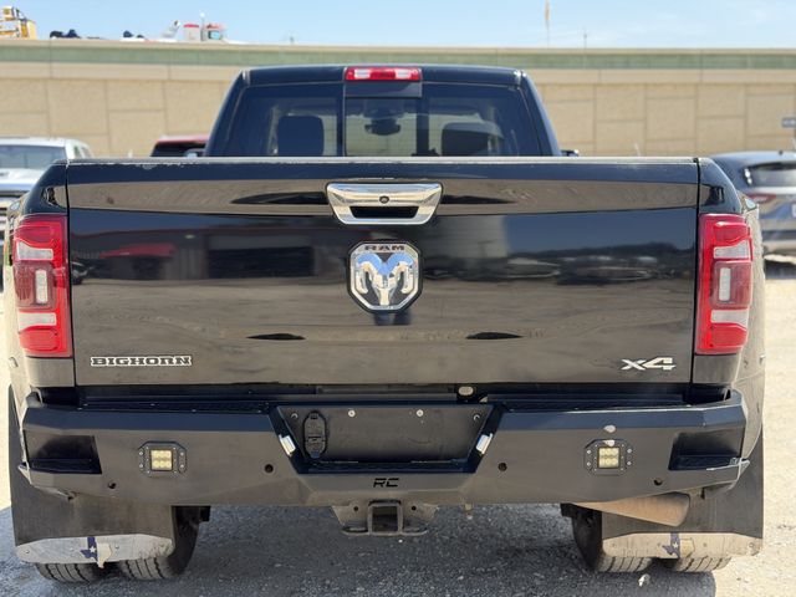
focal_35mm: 48
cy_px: 298
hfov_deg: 39.7
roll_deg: +2.1
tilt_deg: -8.0
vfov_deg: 30.3
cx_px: 398
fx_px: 1104
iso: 80
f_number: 1.78
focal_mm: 6.76
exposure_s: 1/1185
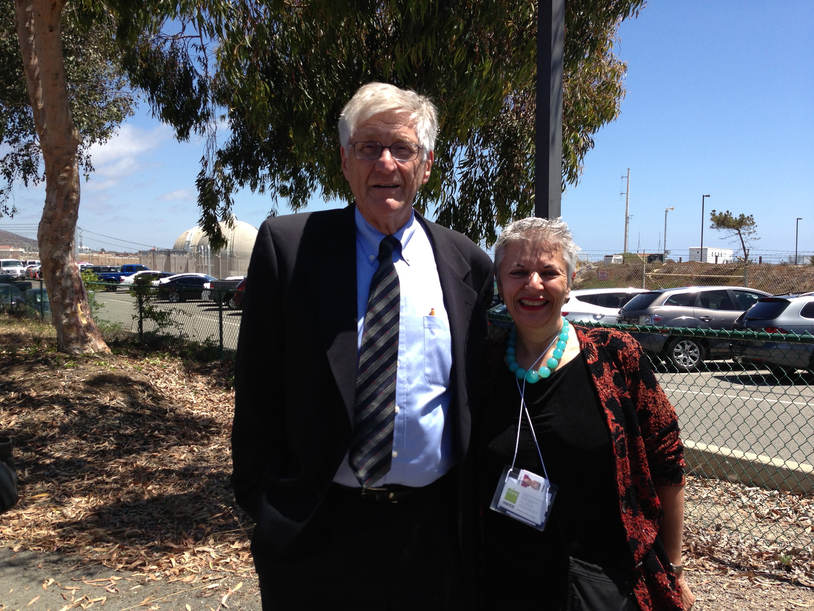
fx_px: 776
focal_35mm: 33
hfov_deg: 55.4
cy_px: 306
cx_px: 407
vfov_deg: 42.9
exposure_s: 1/979
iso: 50
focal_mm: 4.13
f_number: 2.4
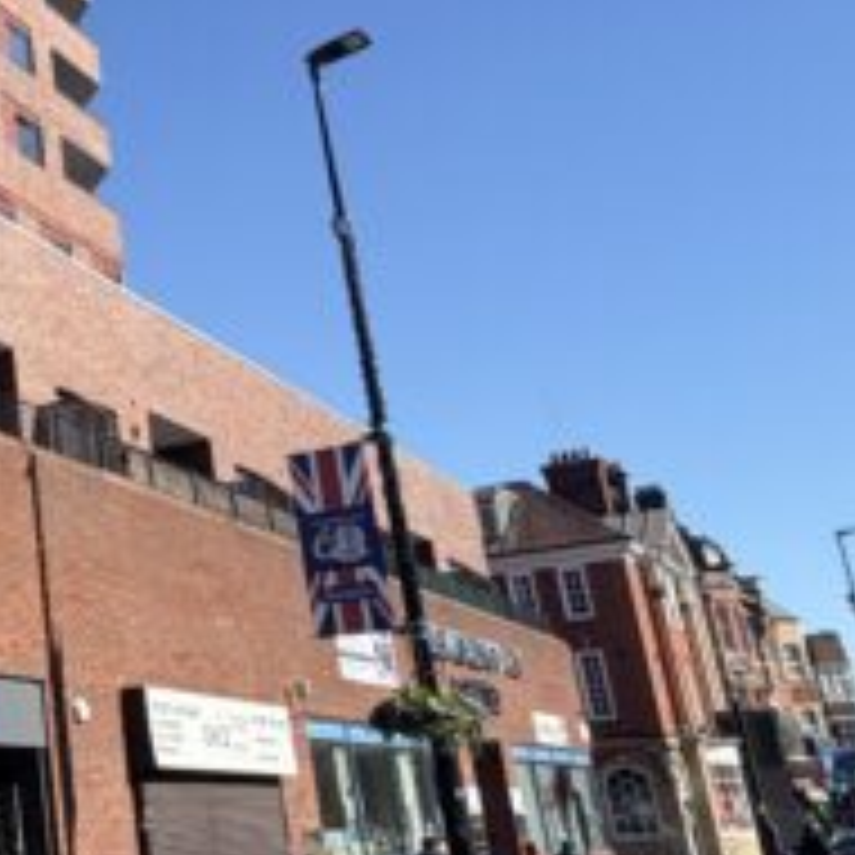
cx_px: -333
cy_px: 387
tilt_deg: +17.4
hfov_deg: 27.0
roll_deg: +1.3
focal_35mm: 50
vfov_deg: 34.0
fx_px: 1397
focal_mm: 2.22
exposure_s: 1/770
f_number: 2.2
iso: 32
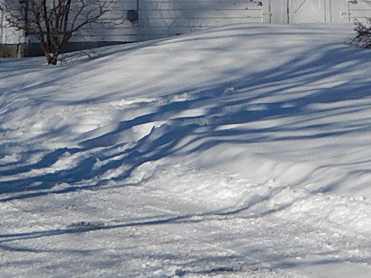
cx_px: 404
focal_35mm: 147
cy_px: -120
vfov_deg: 9.8
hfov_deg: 13.2
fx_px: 1575
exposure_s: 1/500
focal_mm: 8.1
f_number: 8.6
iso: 125
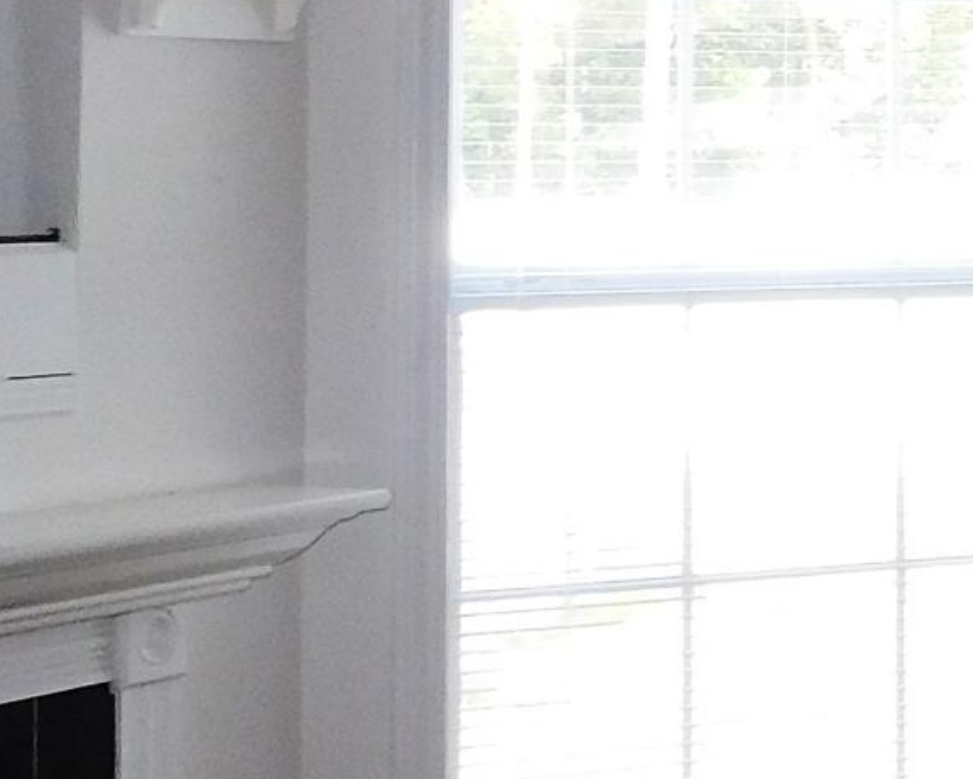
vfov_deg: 13.0
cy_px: 17
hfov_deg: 13.5
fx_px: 3370
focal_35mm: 117
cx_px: 2091
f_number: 3
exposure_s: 1/60
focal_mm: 4
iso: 125
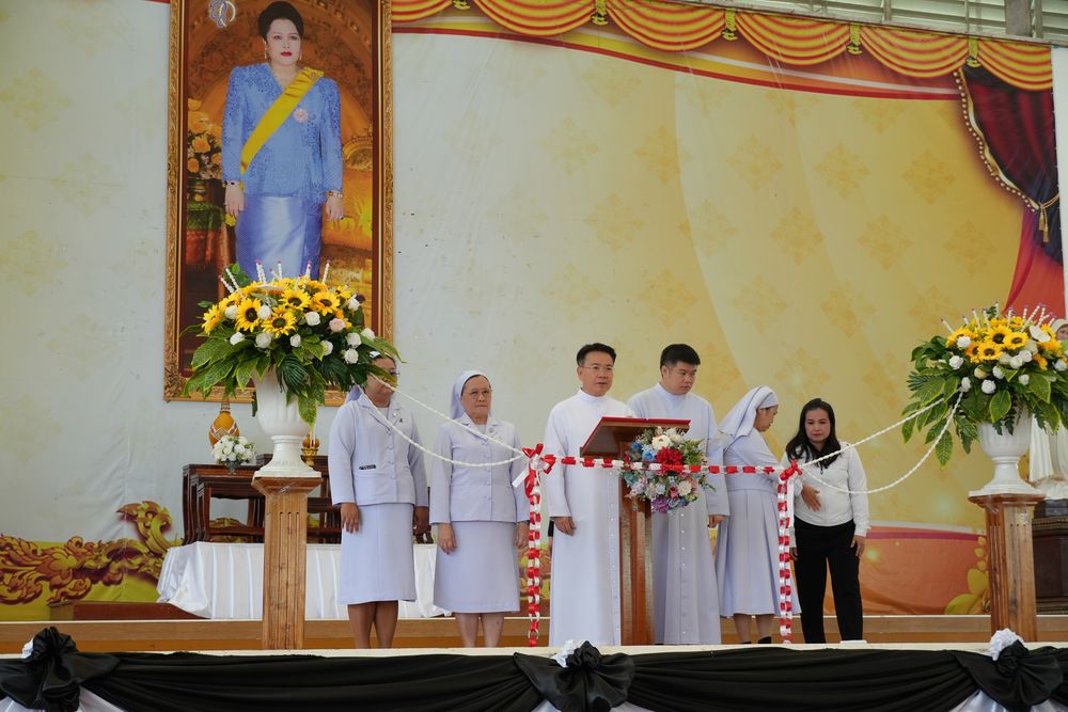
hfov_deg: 34.2
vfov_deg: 23.2
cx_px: 534
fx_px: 1736
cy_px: 356
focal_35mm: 58
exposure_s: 1/160
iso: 400
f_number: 4.5
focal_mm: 39
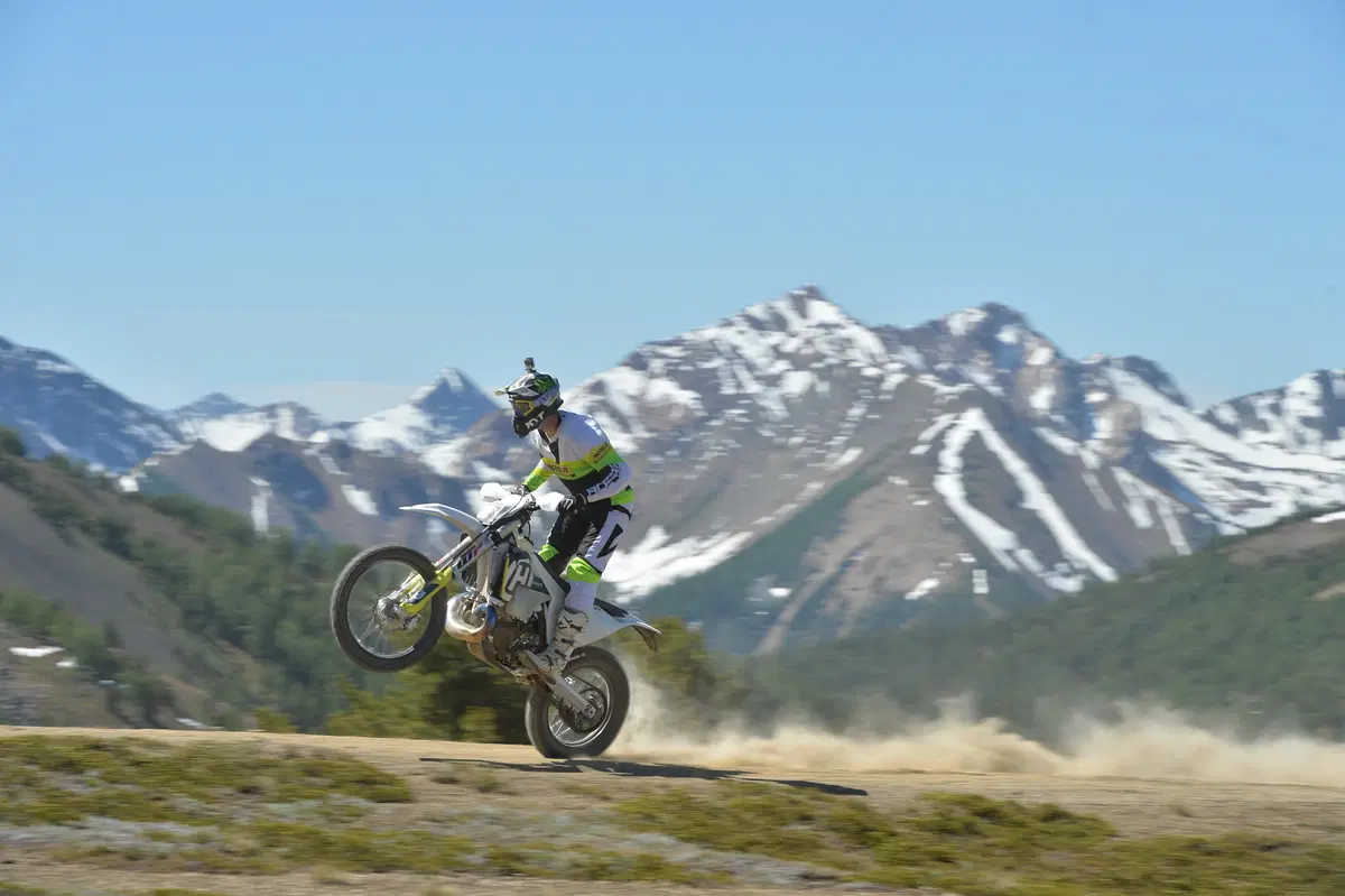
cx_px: 672
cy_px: 448
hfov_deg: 15.2
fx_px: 5041
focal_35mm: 135
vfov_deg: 10.2
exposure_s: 1/200
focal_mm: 135
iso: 100
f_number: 9
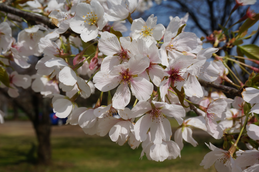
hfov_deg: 43.6
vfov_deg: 29.8
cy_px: 86
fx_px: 323
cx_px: 130
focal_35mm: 45
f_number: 11
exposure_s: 1/320
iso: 100
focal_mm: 30
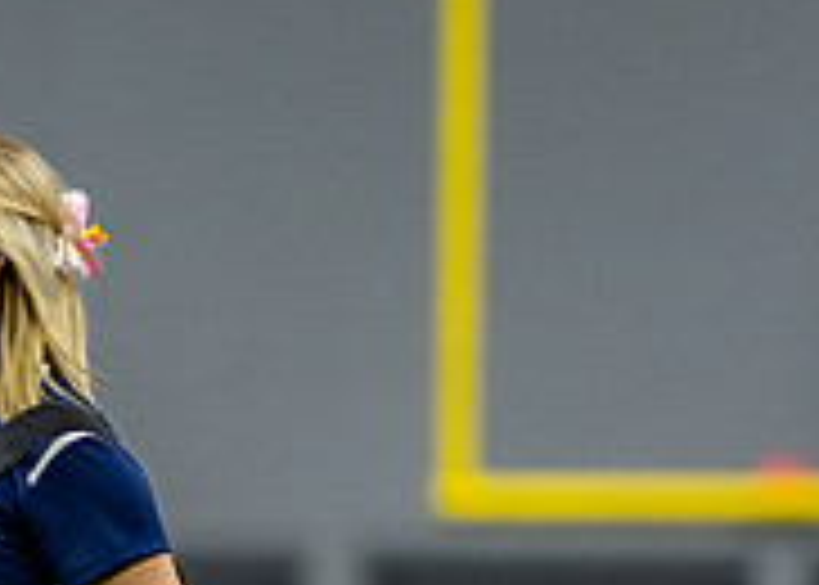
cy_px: 756
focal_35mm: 1014
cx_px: -66
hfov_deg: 2.0
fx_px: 23586
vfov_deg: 1.4
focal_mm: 200
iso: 1600
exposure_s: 1/1000
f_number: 2.8
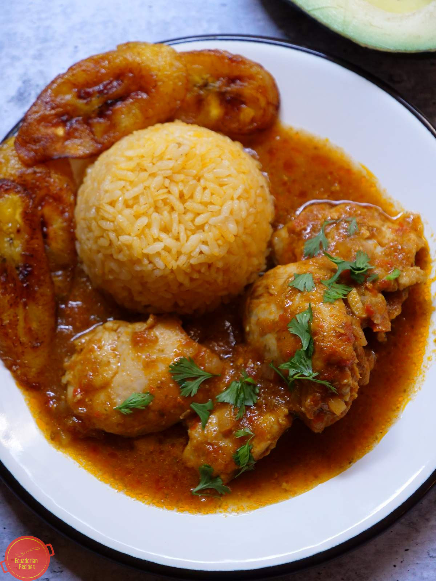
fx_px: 2015
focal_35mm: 120
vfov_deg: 16.4
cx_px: 218
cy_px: 290
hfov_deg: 12.3
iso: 2000
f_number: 4
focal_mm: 60
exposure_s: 1/125
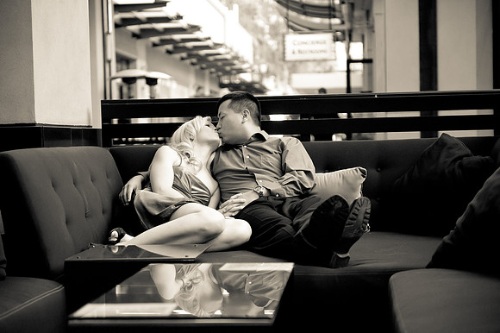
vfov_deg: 19.4
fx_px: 972
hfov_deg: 28.9
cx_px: 250
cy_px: 166
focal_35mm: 70
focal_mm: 70
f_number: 2.8
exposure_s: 1/100
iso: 1250
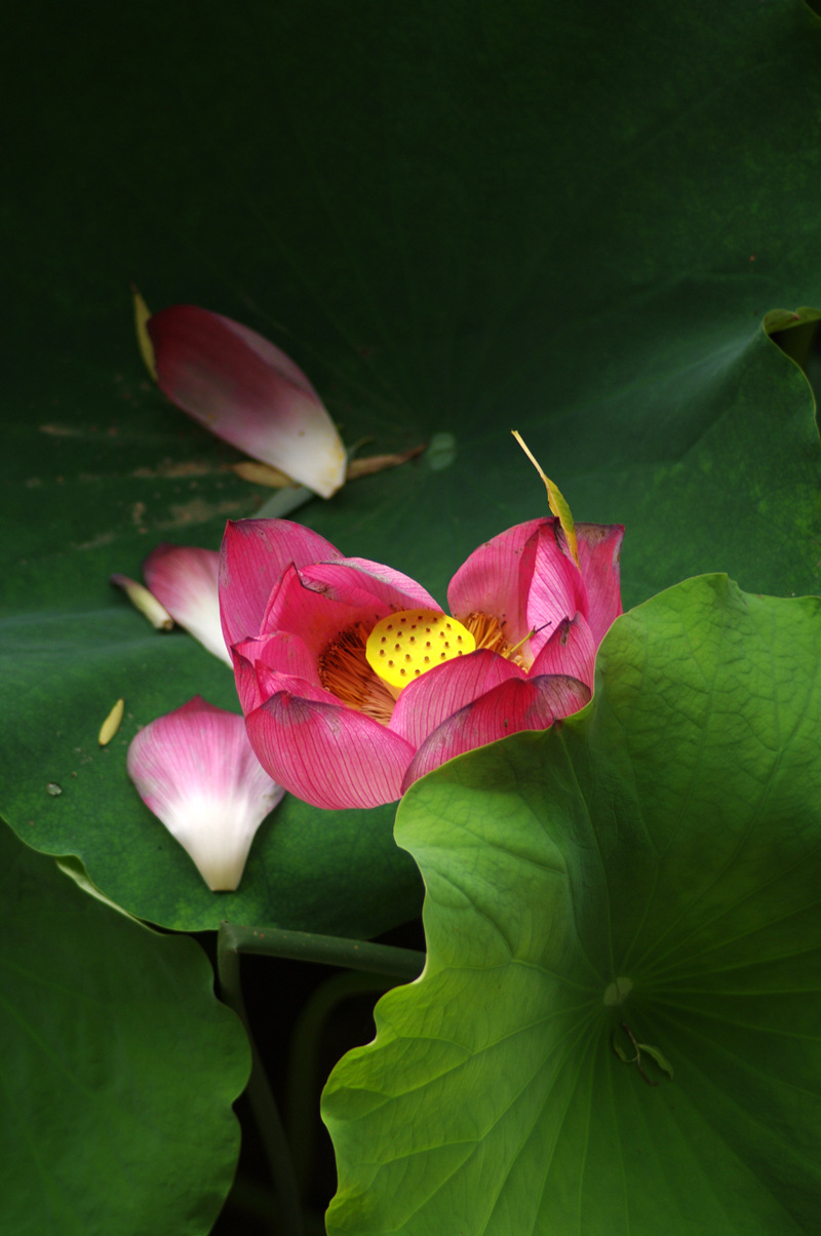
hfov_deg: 9.1
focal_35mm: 150
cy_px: 618
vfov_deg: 13.7
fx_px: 5143
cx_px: 410
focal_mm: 100
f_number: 2.8
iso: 100
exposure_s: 1/125
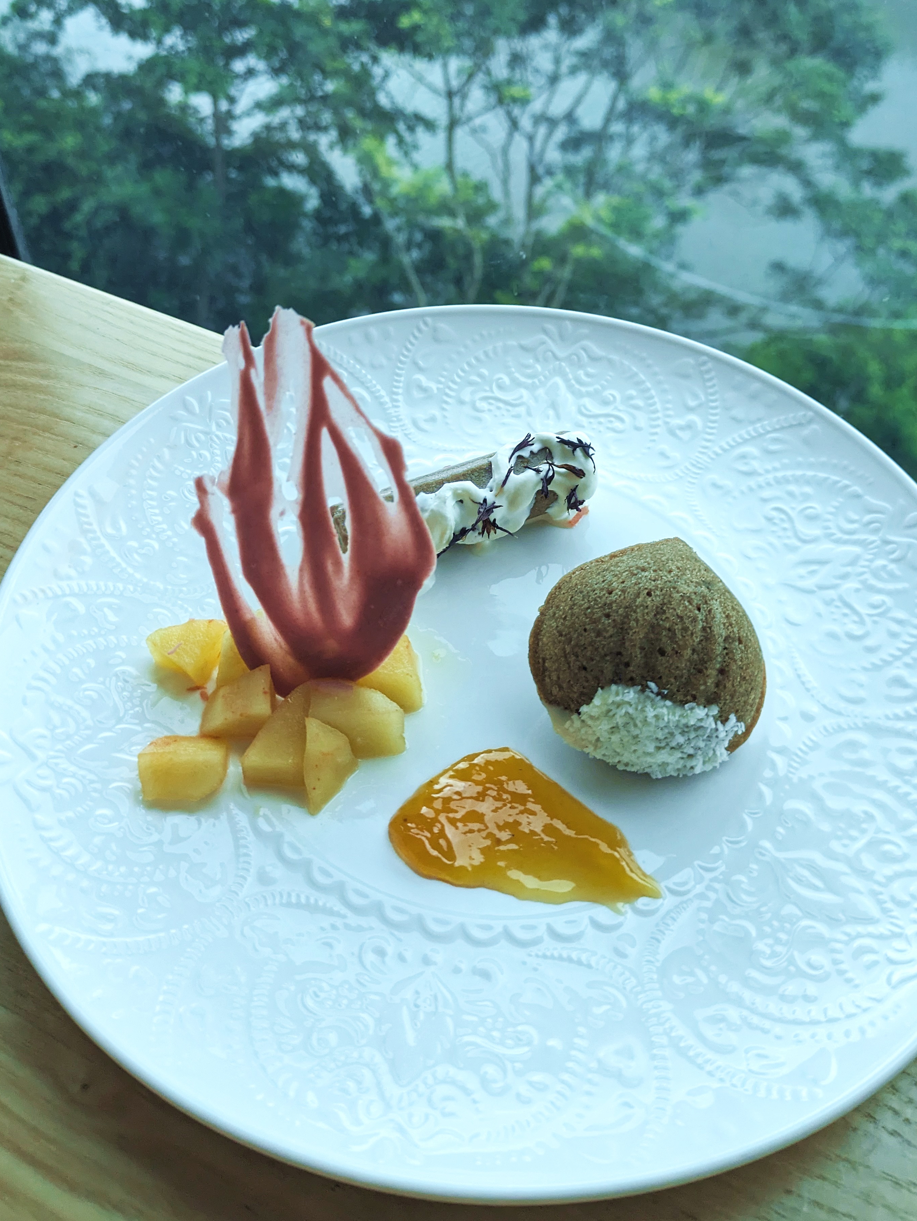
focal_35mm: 32
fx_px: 1129
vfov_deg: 56.1
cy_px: 452
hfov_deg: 44.2
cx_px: 492
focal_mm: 5.43
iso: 444
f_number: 1.89
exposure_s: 1/50
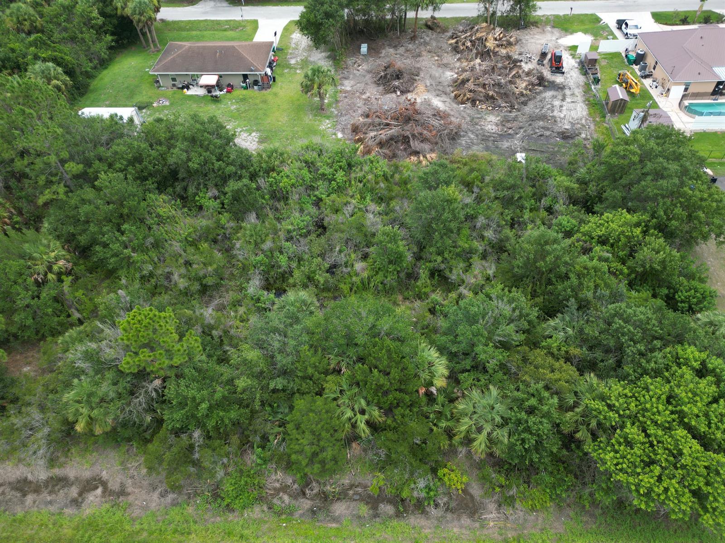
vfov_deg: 56.8
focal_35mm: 24
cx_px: 362
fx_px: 503
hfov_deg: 71.6
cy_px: 272
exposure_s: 1/400
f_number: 1.7
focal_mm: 6.72
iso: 100
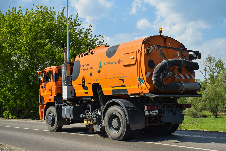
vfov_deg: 31.9
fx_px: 264
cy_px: 76
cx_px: 113
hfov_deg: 46.4
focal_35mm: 42
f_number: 5.6
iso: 200
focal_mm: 28
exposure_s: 1/1000
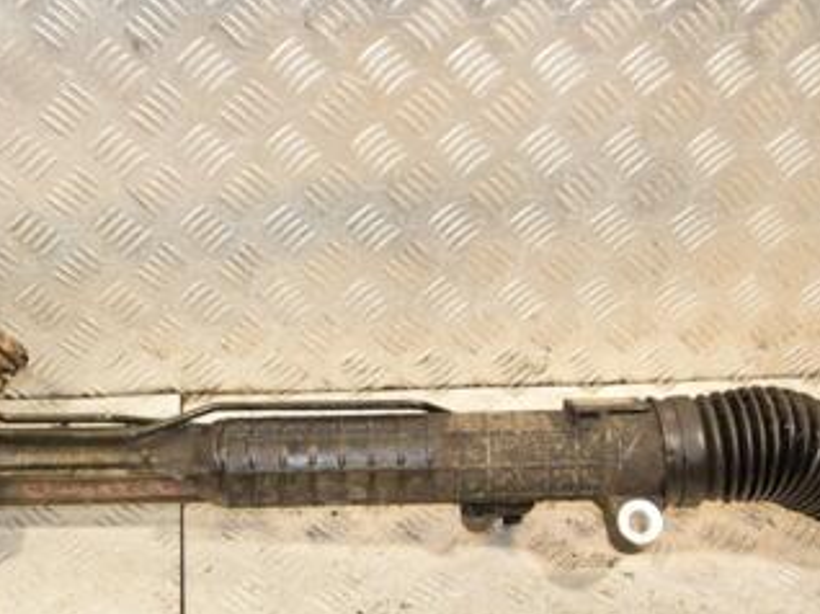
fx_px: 1160
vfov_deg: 29.6
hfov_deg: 38.4
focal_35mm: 49
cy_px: 366
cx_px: 253
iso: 800
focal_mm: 18
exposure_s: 1/200
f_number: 5.6
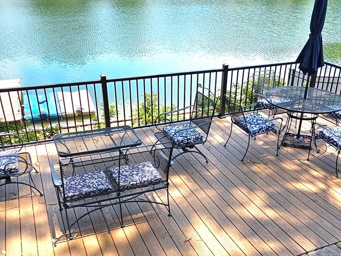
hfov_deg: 61.7
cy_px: 217
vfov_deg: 44.9
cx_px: 166
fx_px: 286
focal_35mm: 29
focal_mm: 2.2
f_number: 2.2
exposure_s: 1/1667
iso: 50
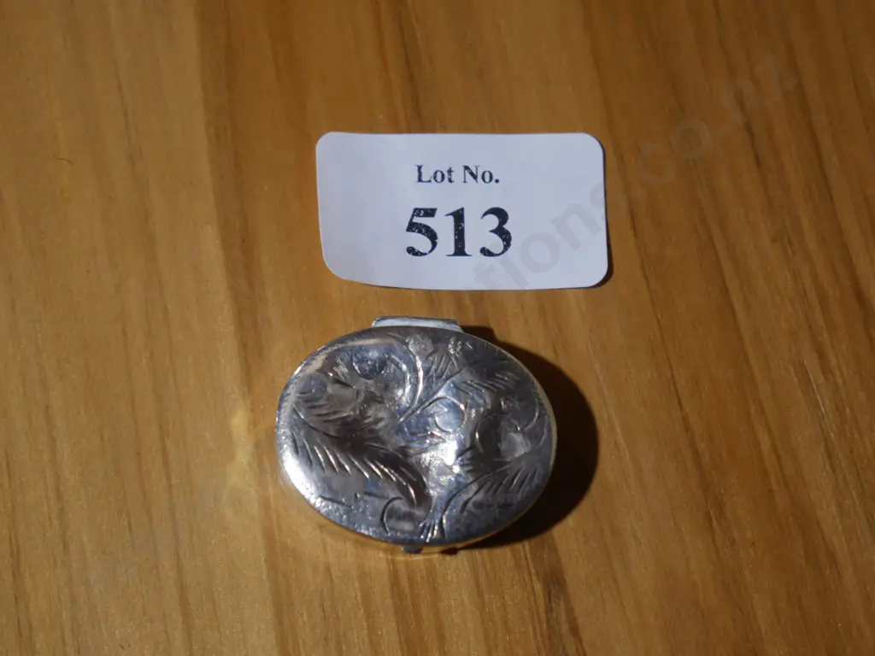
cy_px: 328
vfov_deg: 17.6
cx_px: 438
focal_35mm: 84
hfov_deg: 23.3
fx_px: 2123
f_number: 5.6
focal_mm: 42
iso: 640
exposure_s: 1/100
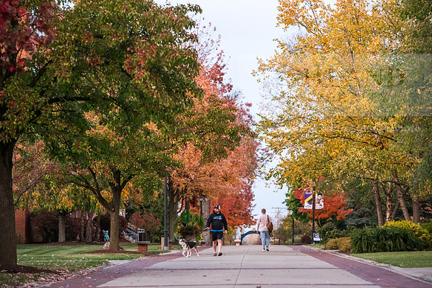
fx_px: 1500
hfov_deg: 16.4
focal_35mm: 125
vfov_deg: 11.0
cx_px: 216
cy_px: 144
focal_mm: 125
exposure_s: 1/200
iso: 2000
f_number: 4
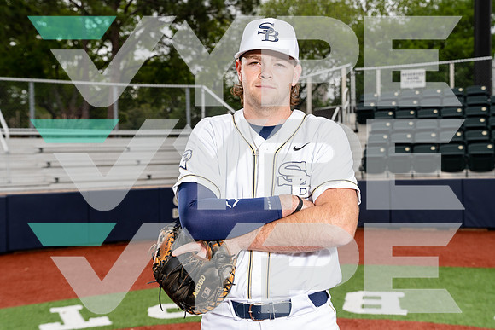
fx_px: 688
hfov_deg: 39.6
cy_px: 165
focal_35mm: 50
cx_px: 248
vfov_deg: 27.0
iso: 200
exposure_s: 1/250
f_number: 6.3
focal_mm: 50
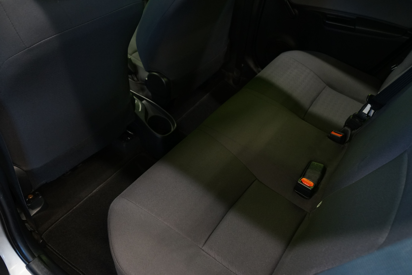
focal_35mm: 28
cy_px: 138
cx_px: 206
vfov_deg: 46.4
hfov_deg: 65.5
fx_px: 320
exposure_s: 1/20
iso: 2000
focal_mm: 28
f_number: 5
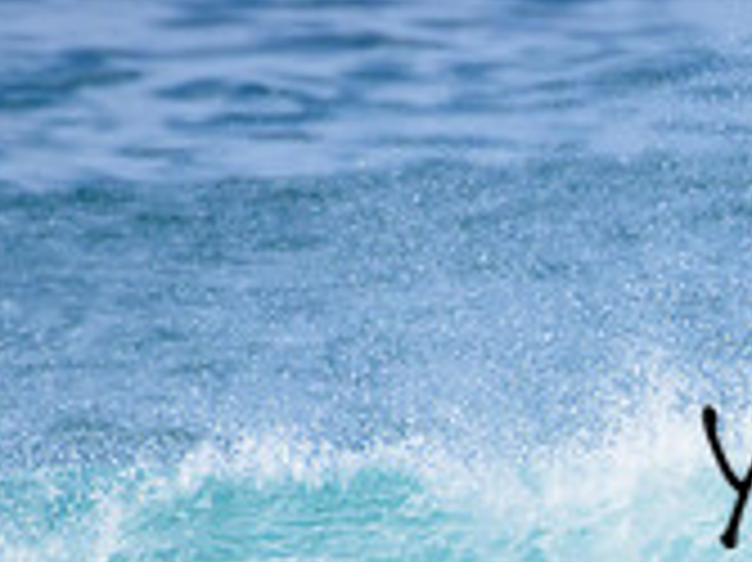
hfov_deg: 0.6
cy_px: 438
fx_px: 72419
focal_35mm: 3336
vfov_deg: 0.4
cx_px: 1166
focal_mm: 1000
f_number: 11
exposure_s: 1/2000
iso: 1000
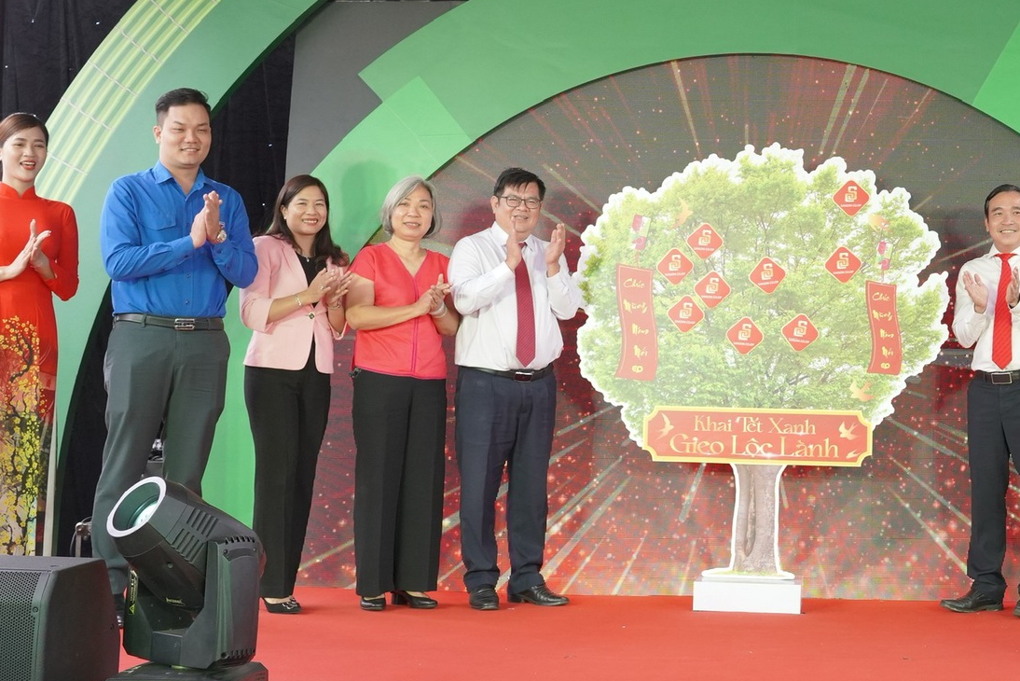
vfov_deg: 25.2
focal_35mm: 53
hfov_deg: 36.4
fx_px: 1502
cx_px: 793
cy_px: 168
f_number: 4
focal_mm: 29
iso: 2500
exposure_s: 1/800
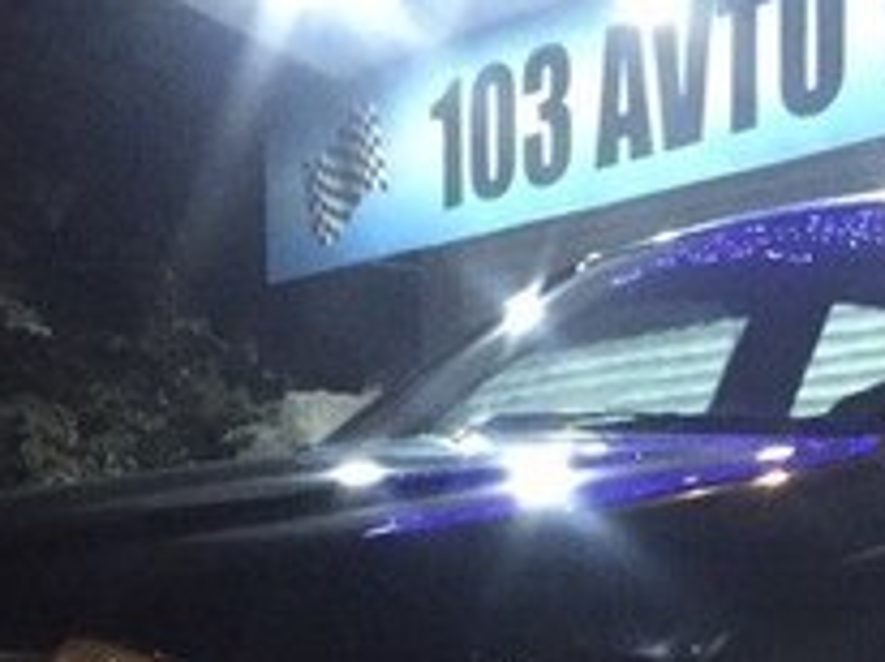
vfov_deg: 15.2
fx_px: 2375
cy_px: 849
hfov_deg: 21.0
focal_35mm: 93
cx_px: 610
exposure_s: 1/17
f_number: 2.2
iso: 1250
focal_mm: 4.15
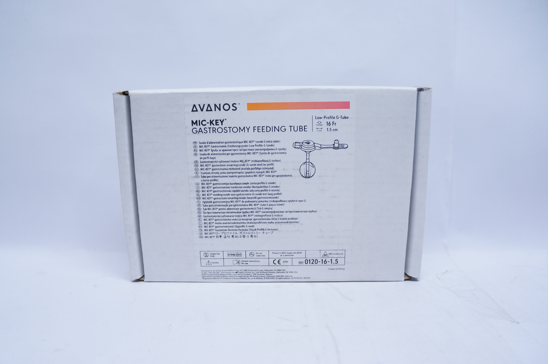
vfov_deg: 45.6
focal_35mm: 28
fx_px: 433
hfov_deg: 64.6
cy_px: 182
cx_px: 274
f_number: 3.5
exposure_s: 1/200
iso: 800
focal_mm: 19
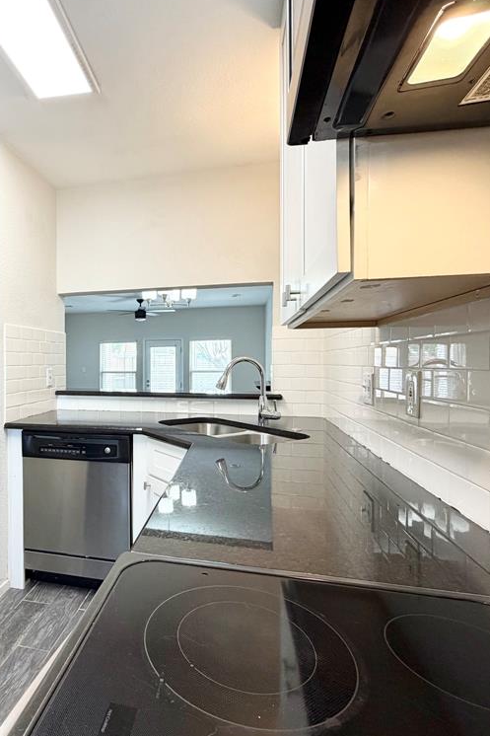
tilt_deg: -0.3
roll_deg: +0.7
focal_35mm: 20
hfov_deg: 59.2
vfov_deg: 84.0
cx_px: 134
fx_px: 408
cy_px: 364
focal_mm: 2.22
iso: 200
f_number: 2.2
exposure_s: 1/120
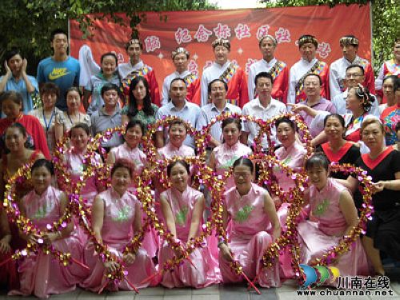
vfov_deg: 24.4
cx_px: 200
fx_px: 693
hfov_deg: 32.2
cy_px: 150
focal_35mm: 60
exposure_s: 1/60
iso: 100
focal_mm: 10.7
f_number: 3.9
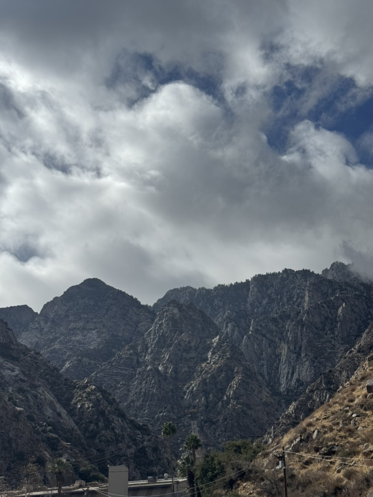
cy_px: 248
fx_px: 690
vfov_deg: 39.7
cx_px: 186
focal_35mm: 48
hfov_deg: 30.3
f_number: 1.78
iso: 50
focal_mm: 6.76
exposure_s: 1/15385
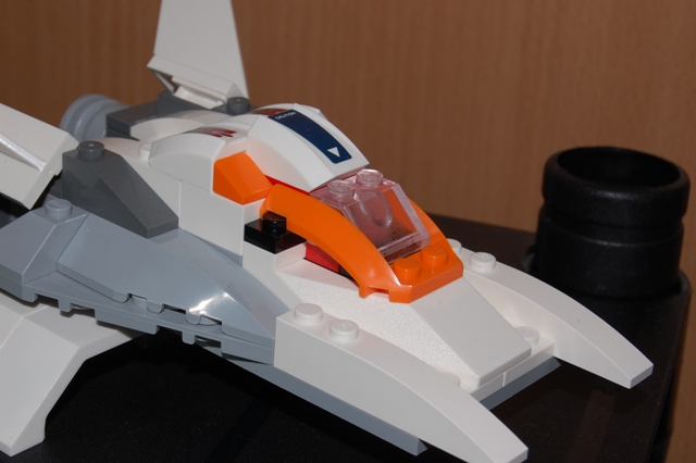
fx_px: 1594
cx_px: 348
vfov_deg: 16.5
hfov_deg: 24.6
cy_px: 232
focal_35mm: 82
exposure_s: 1/60
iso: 200
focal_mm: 55
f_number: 14
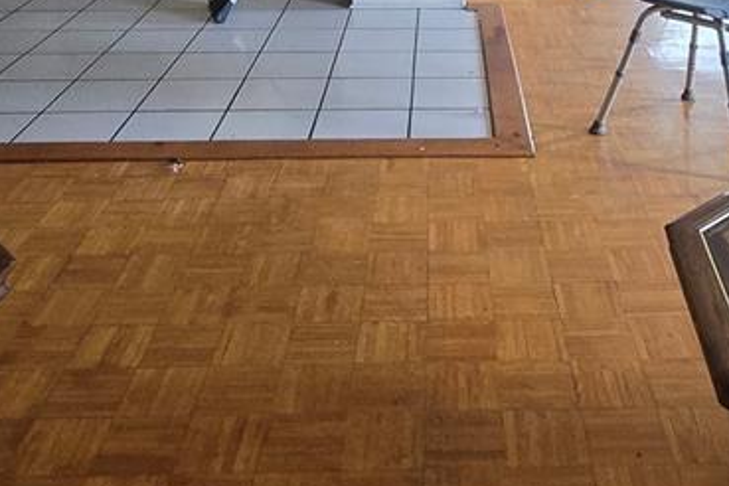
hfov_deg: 44.1
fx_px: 891
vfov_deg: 27.5
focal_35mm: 44
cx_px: 462
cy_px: -71
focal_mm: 2.2
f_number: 2.2
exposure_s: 1/60
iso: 400
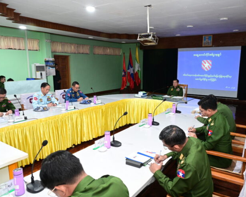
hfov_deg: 62.1
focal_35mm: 28
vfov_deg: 51.5
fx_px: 204
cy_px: 99
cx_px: 135
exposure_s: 1/40
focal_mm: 24
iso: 2000
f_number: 5.6
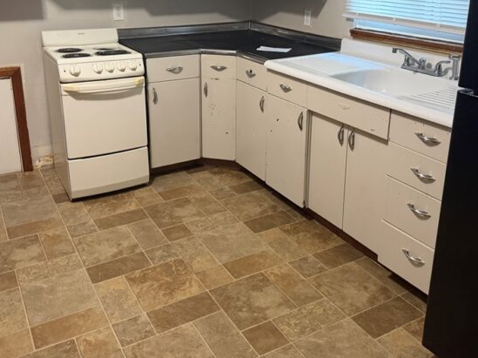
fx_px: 483
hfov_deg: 52.6
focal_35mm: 35
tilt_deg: -14.7
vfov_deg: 40.1
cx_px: 231
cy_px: 118
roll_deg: +0.8
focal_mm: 6.76
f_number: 1.78
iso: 400
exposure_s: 1/60
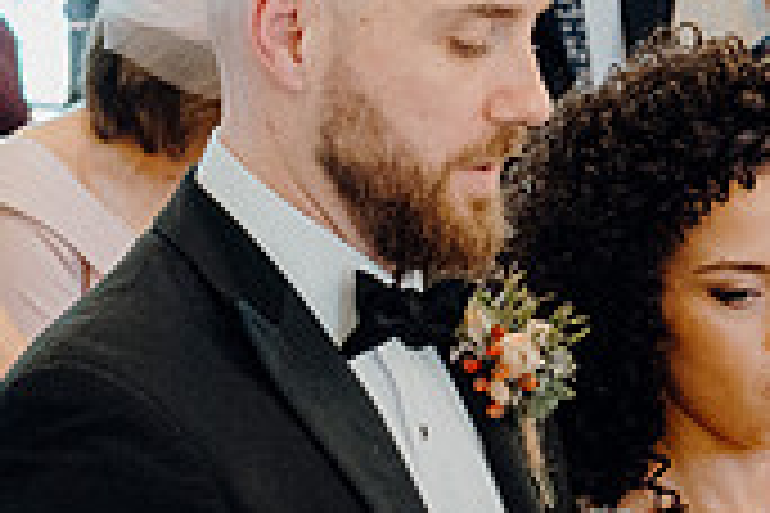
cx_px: 657
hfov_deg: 11.2
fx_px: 3914
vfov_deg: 7.5
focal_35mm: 183
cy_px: 511
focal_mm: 36
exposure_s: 1/160
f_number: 3.5
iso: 2500
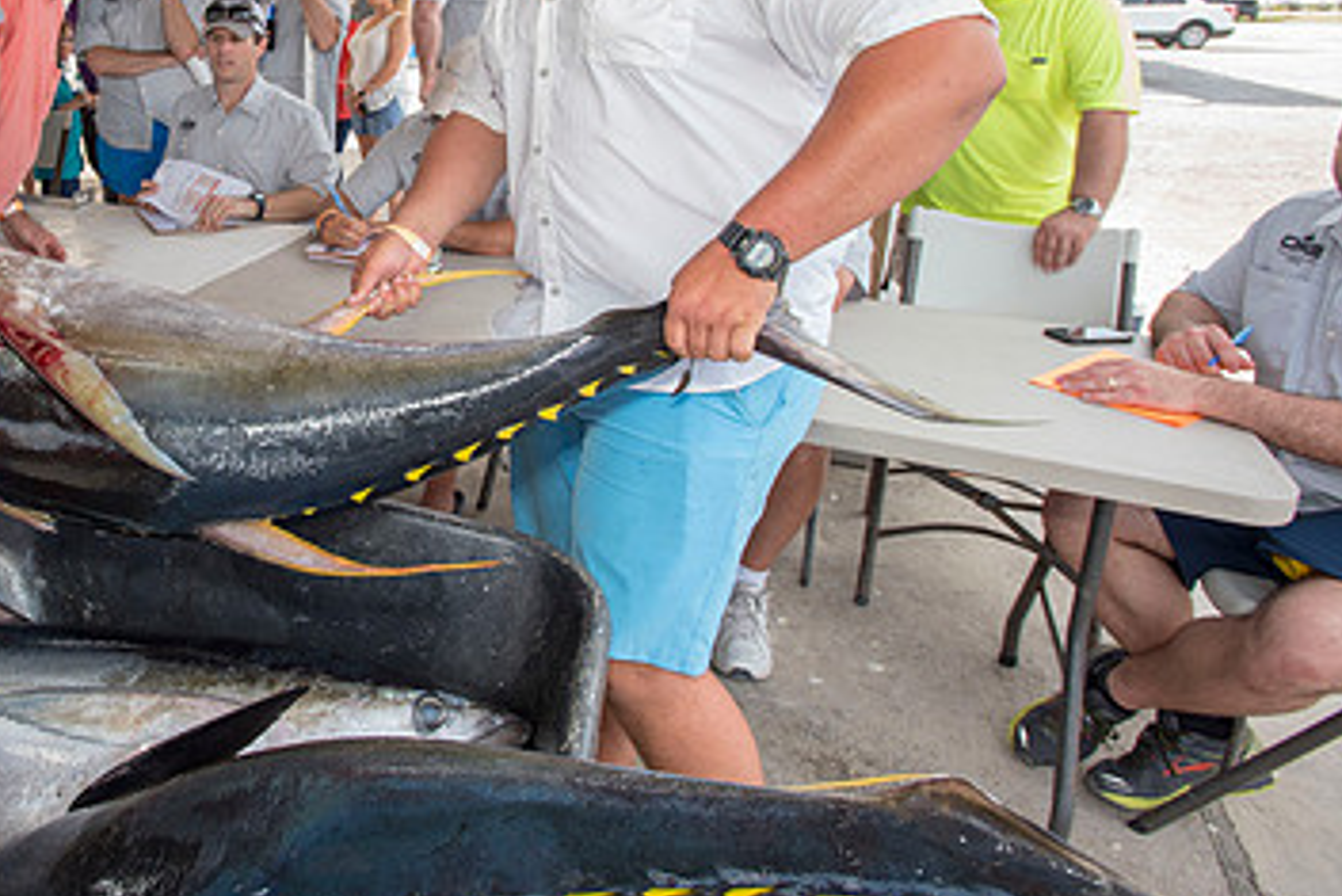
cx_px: 255
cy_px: 257
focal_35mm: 28
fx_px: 1044
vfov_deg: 45.3
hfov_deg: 59.9
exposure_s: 1/160
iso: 250
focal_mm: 17
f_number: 5.6
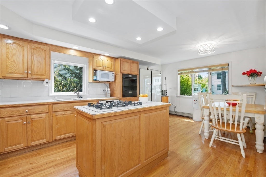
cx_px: 133
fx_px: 111
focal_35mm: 15
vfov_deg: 77.3
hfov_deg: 100.4
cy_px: 88
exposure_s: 1/100
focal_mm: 10
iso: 640
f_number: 5.6
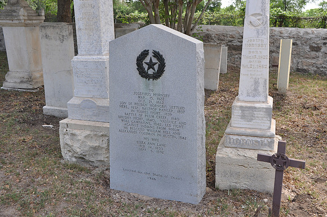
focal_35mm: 38
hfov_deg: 51.3
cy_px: 108
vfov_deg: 35.4
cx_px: 164
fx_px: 340
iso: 200
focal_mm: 25
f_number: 5.6
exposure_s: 1/125
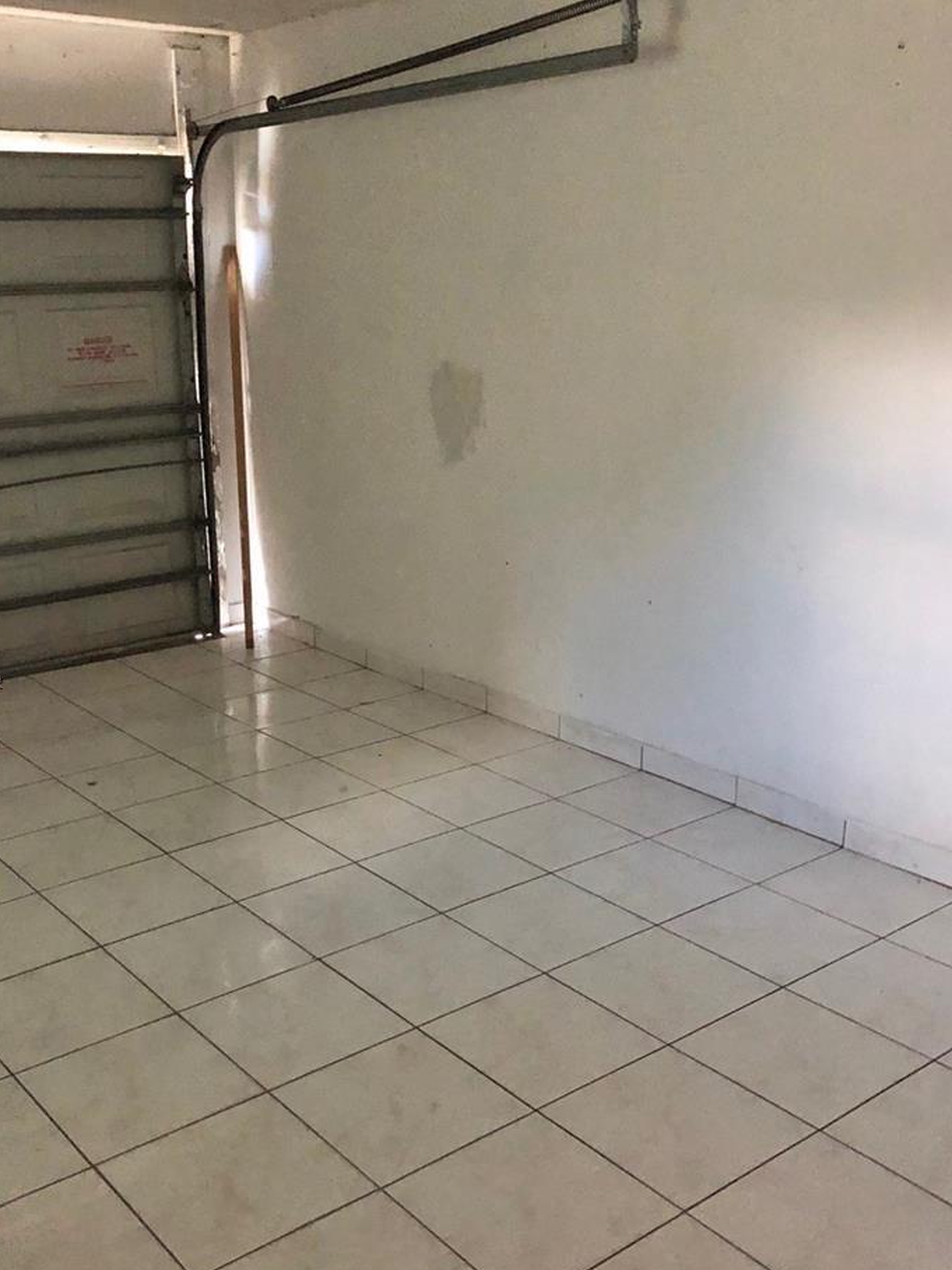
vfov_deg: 50.1
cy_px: 683
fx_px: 1357
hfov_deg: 38.5
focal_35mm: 37
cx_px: 375
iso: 100
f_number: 1.8
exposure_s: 1/4
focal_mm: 3.99
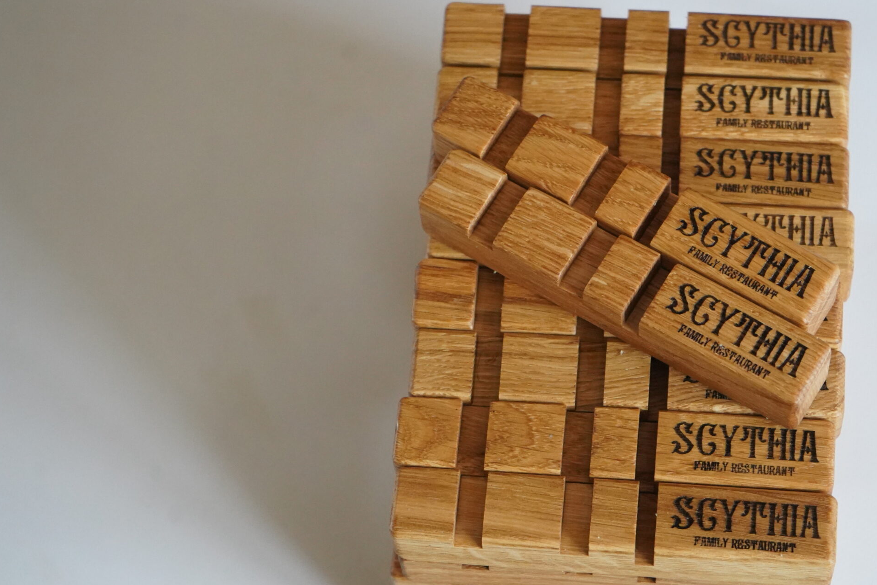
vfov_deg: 14.6
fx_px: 2290
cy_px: 300
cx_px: 547
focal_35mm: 94
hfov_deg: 21.6
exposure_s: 1/80
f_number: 5.6
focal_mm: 70
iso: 8000
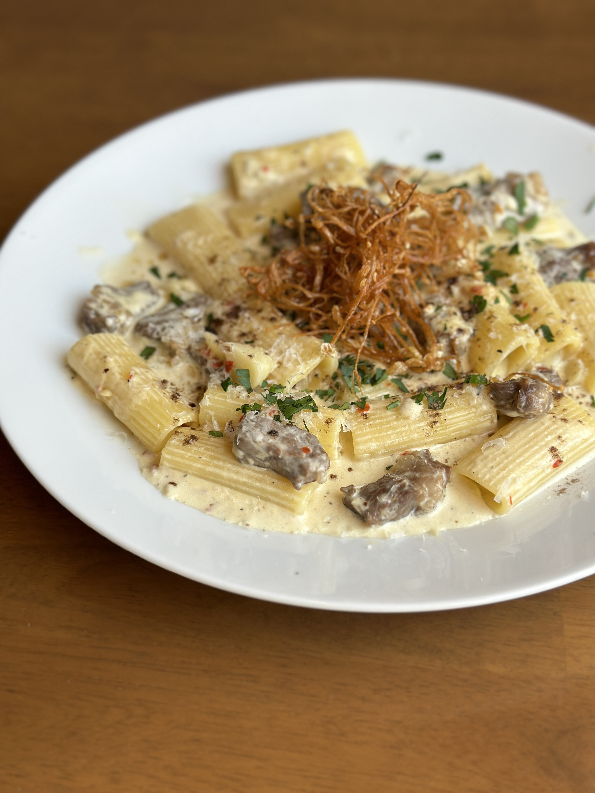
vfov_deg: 39.7
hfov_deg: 30.3
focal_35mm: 48
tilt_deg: -46.1
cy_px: 396
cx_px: 298
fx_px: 1100
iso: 80
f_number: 1.78
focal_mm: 6.86
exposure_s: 1/321
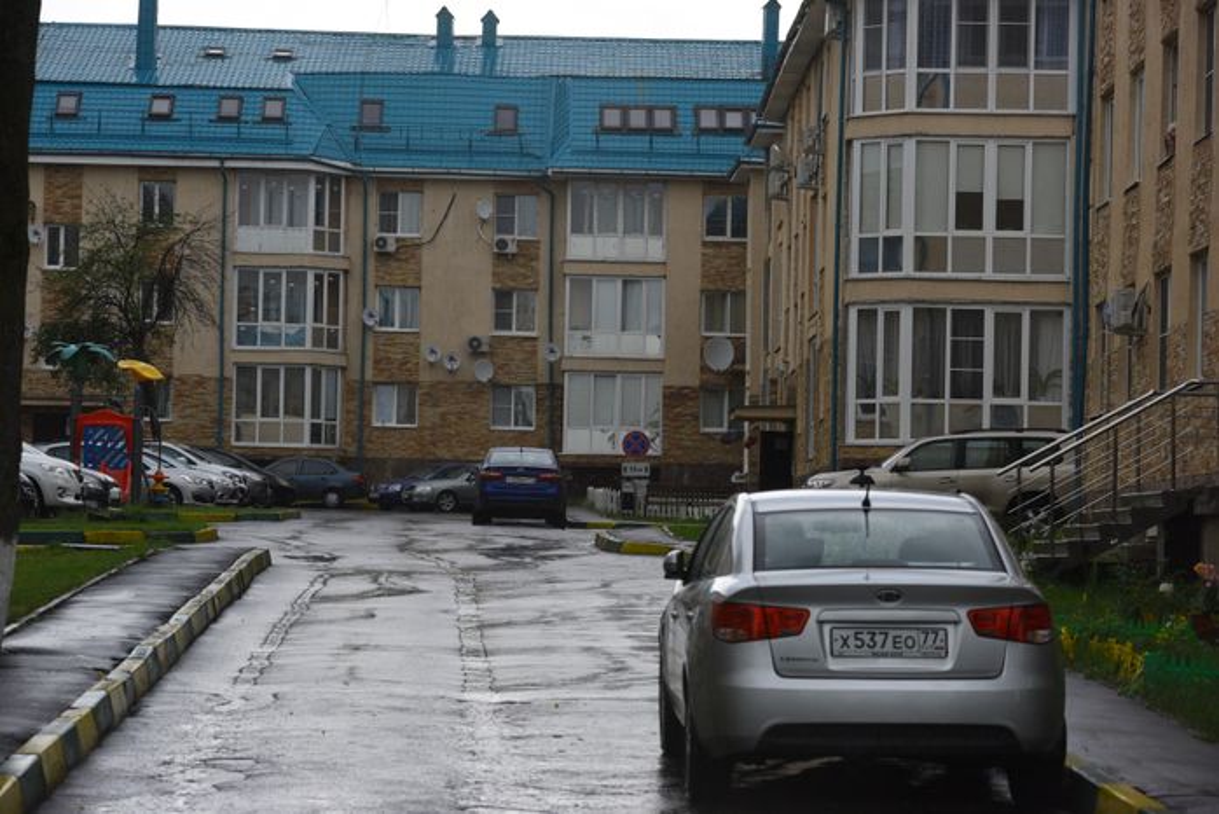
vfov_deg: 11.0
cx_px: 610
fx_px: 4234
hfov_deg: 16.4
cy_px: 407
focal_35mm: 125
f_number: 8
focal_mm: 125
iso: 2000
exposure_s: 1/2000
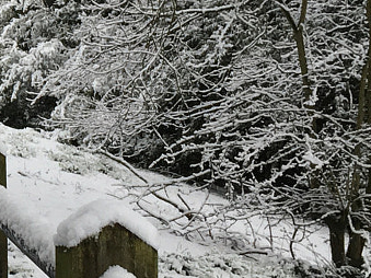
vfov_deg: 10.7
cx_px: -252
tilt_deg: +3.2
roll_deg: -0.5
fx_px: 1468
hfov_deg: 13.3
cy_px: 9
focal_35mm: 137
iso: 40
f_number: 2.2
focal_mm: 4.15
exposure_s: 1/100
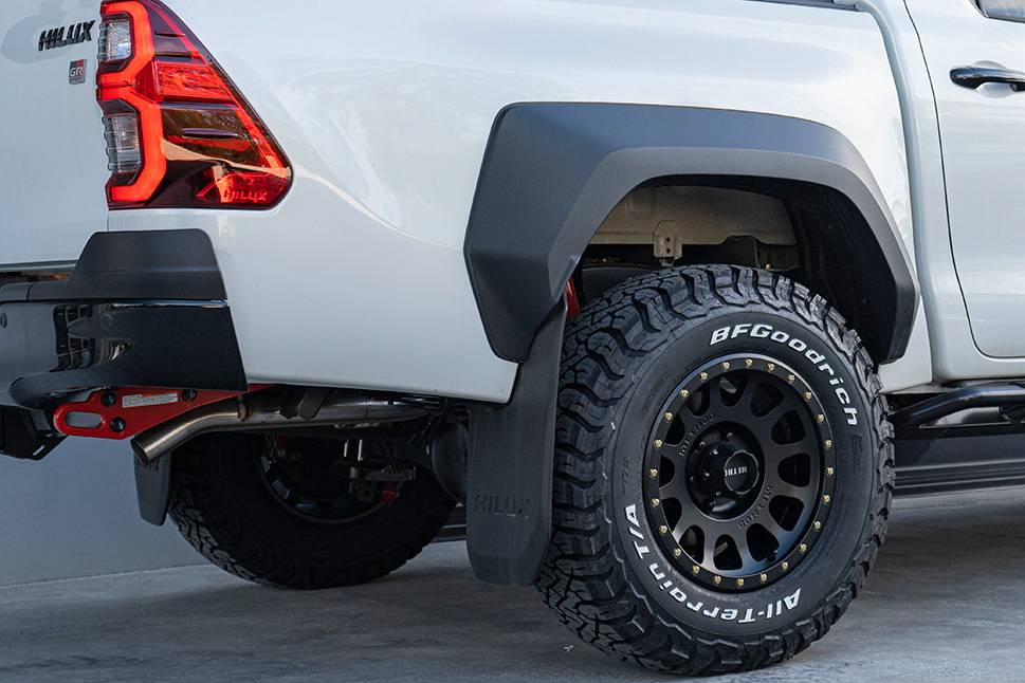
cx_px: 765
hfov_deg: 30.5
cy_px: 178
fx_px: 1851
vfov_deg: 20.8
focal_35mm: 65
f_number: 4
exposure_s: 1/160
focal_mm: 35
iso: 160
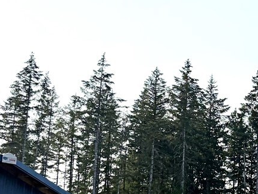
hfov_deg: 20.1
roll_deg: -1.9
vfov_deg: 15.4
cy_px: 137
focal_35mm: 96
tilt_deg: +13.0
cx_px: 230
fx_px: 716
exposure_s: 1/10101
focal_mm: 5.96
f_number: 1.6
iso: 50
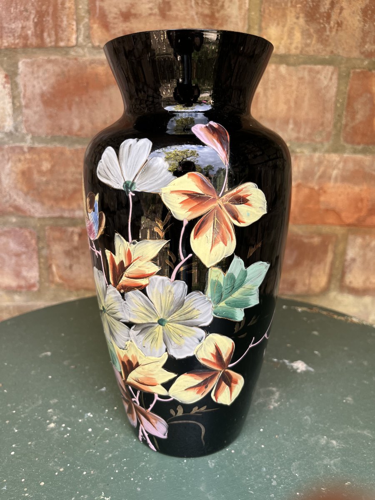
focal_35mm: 26
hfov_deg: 53.1
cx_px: 188
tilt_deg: -14.7
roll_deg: -0.7
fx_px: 376
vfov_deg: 67.3
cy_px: 250
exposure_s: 1/122
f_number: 1.6
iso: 40
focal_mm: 5.1
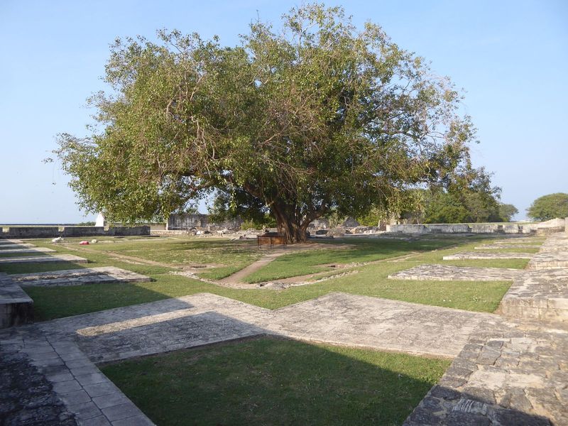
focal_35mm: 25
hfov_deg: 69.4
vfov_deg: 54.9
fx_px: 410
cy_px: 213
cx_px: 284
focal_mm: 4.3
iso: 80
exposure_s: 1/400
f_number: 3.3
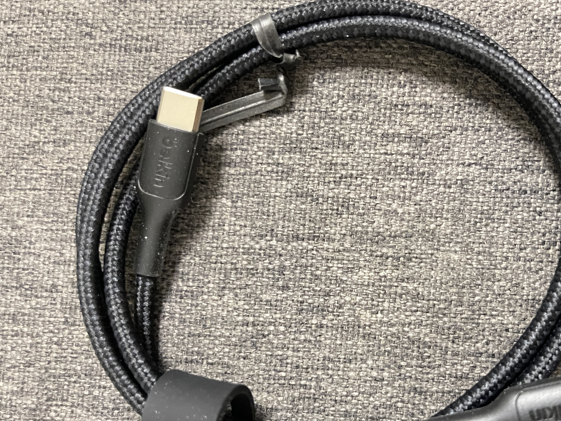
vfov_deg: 38.4
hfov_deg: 49.3
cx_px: 370
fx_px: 600
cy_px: 262
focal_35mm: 37
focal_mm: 5.1
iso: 1000
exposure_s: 1/30
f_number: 1.6
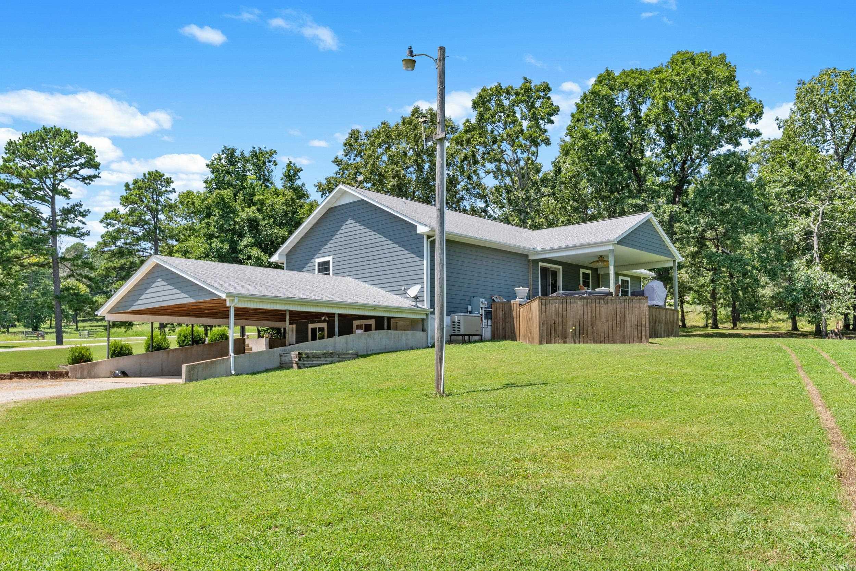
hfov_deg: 67.4
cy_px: 286
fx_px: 642
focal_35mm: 27
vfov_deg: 47.9
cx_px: 428
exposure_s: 1/80
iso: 200
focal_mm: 18
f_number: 9
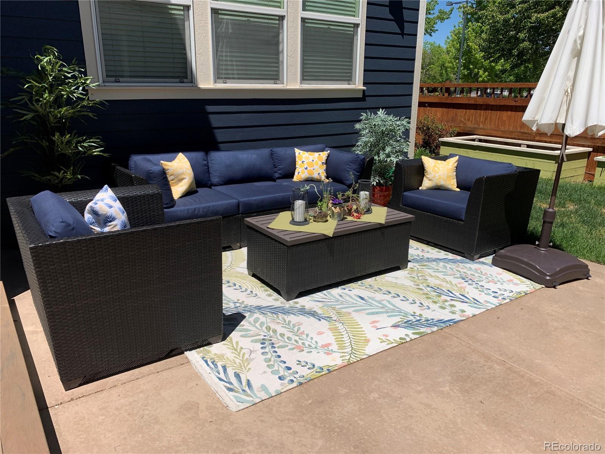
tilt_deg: -18.5
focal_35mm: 26
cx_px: 302
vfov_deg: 53.1
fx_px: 454
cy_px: 227
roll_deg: -0.8
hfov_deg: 67.3
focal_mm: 4.25
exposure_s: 1/2833
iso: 25
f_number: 1.8
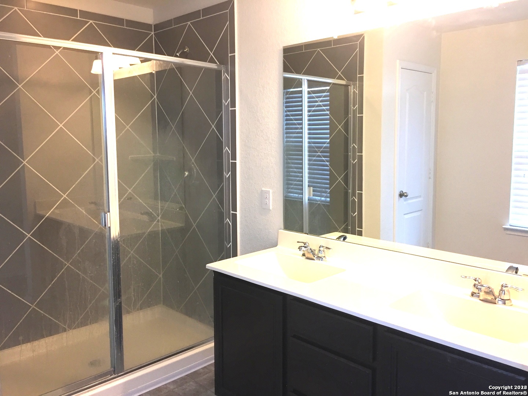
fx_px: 442
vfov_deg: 48.2
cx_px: 264
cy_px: 198
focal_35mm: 29
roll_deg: -0.2
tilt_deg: -5.7
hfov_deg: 61.7
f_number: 2.2
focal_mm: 4.15
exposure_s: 1/30
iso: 100
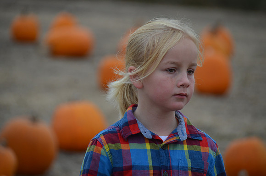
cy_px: 88
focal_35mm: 405
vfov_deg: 3.4
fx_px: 2986
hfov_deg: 5.1
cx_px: 133
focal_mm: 270
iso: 320
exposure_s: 1/500
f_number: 5.6
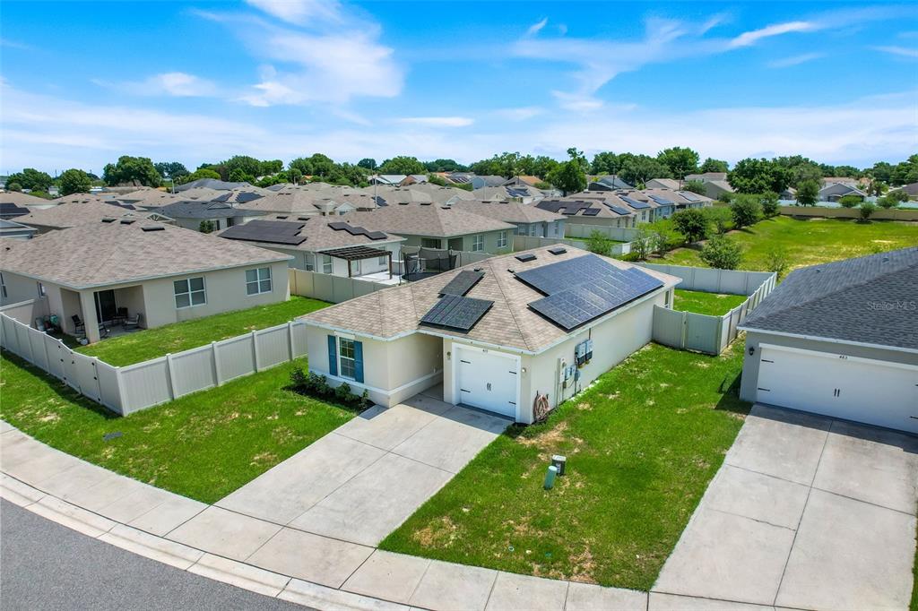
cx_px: 459
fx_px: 561
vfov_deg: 57.2
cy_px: 306
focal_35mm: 22
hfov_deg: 78.6
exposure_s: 1/640
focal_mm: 8.38
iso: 100
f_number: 2.8
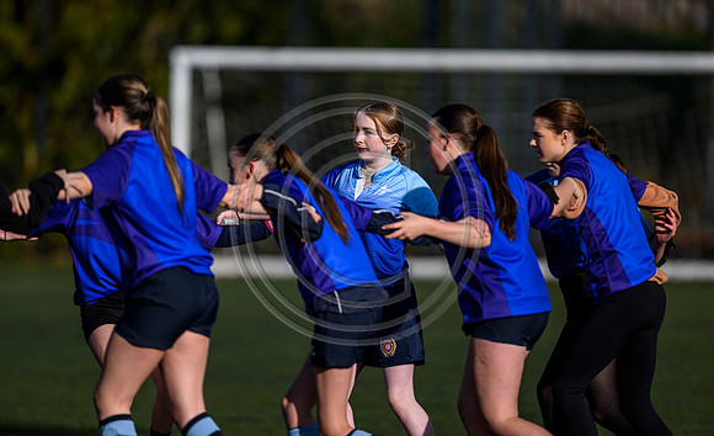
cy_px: 189
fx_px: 8253
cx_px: 372
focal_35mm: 427
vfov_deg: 3.0
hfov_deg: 5.0
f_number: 3.2
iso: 500
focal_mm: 400
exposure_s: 1/8000
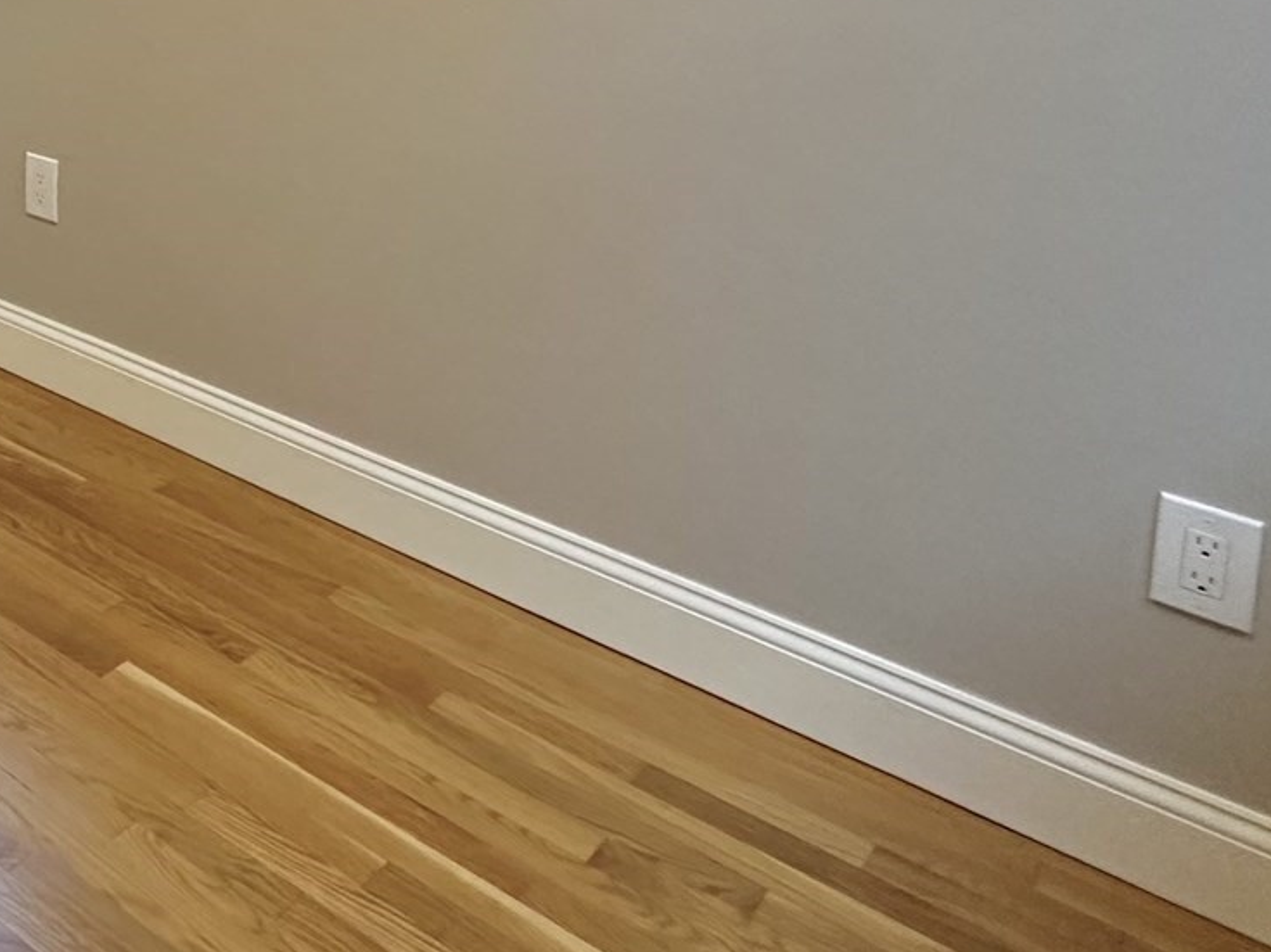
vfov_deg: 31.8
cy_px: -136
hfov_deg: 38.0
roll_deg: -0.8
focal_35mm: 39
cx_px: -190
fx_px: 1432
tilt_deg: -4.0
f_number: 2.2
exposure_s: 1/60
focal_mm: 2.22
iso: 200
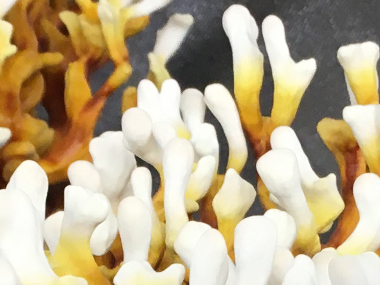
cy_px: 589
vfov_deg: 8.0
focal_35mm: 177
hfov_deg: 11.2
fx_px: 1942
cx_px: 184
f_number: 2.2
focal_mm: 4.15
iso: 32
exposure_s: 1/33
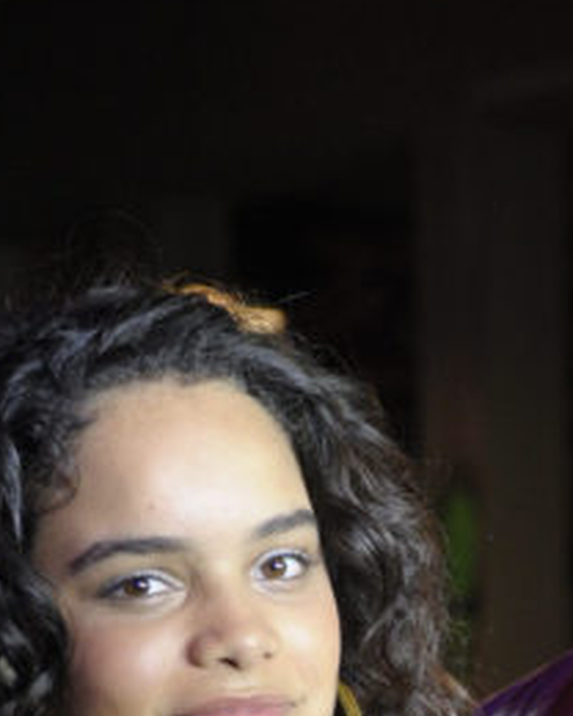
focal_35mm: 133
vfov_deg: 13.7
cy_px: 1060
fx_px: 2819
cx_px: 594
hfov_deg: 11.5
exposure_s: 1/400
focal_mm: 36
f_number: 2.8
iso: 2500
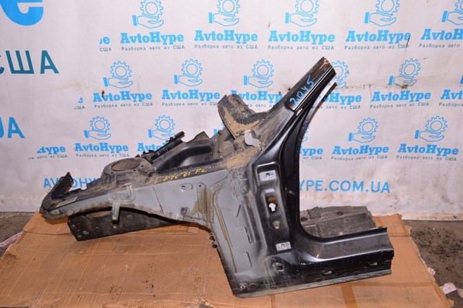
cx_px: 232
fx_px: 385
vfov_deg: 43.5
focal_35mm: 30
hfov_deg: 62.0
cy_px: 154
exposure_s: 1/200
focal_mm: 20
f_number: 8
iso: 1600
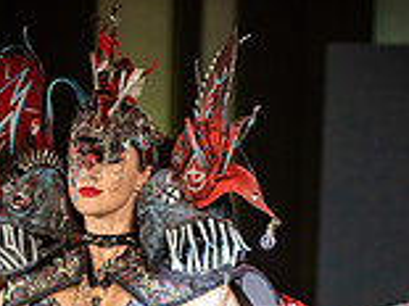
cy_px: 541
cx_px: 243
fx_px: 2314
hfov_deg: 10.1
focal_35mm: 196
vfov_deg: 7.4
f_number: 2.8
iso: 1250
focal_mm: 70
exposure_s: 1/320
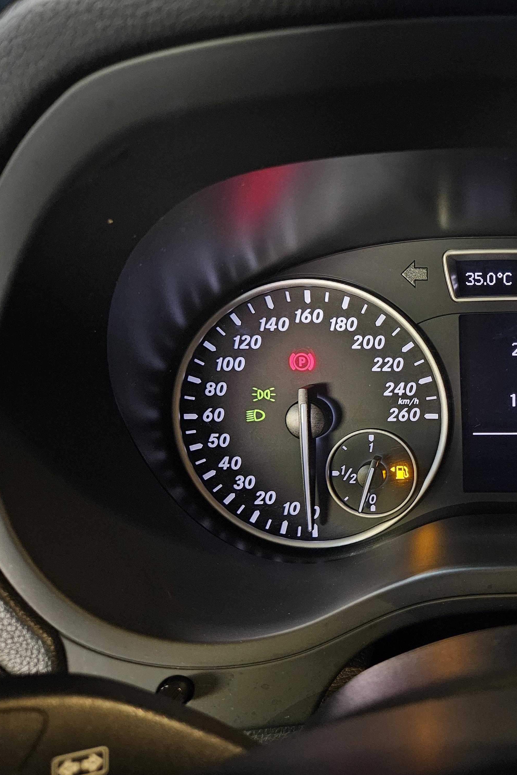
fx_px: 689
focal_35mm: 32
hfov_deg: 36.9
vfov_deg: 58.7
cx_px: 516
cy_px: 388
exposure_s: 1/24
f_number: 1.8
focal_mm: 5.4
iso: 1000
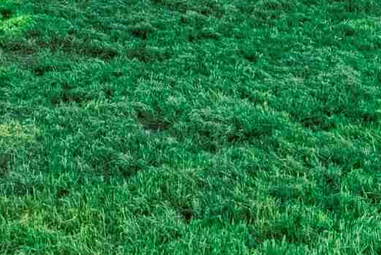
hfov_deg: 18.6
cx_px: -214
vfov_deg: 13.1
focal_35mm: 95
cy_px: -204
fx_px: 1007
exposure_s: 1/5000
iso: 400
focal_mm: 16
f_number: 8
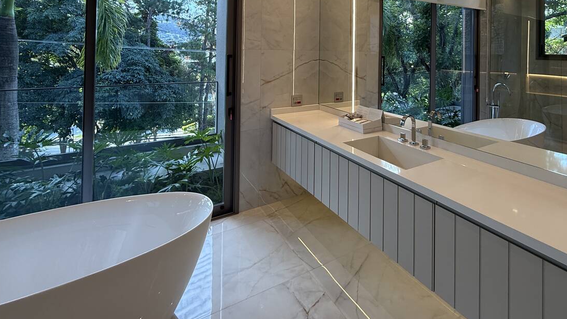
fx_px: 301
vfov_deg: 51.2
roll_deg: -1.1
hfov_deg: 85.8
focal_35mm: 20
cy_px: 49
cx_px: 332
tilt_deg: +0.6
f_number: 2.2
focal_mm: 2.22
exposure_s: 1/121
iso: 80
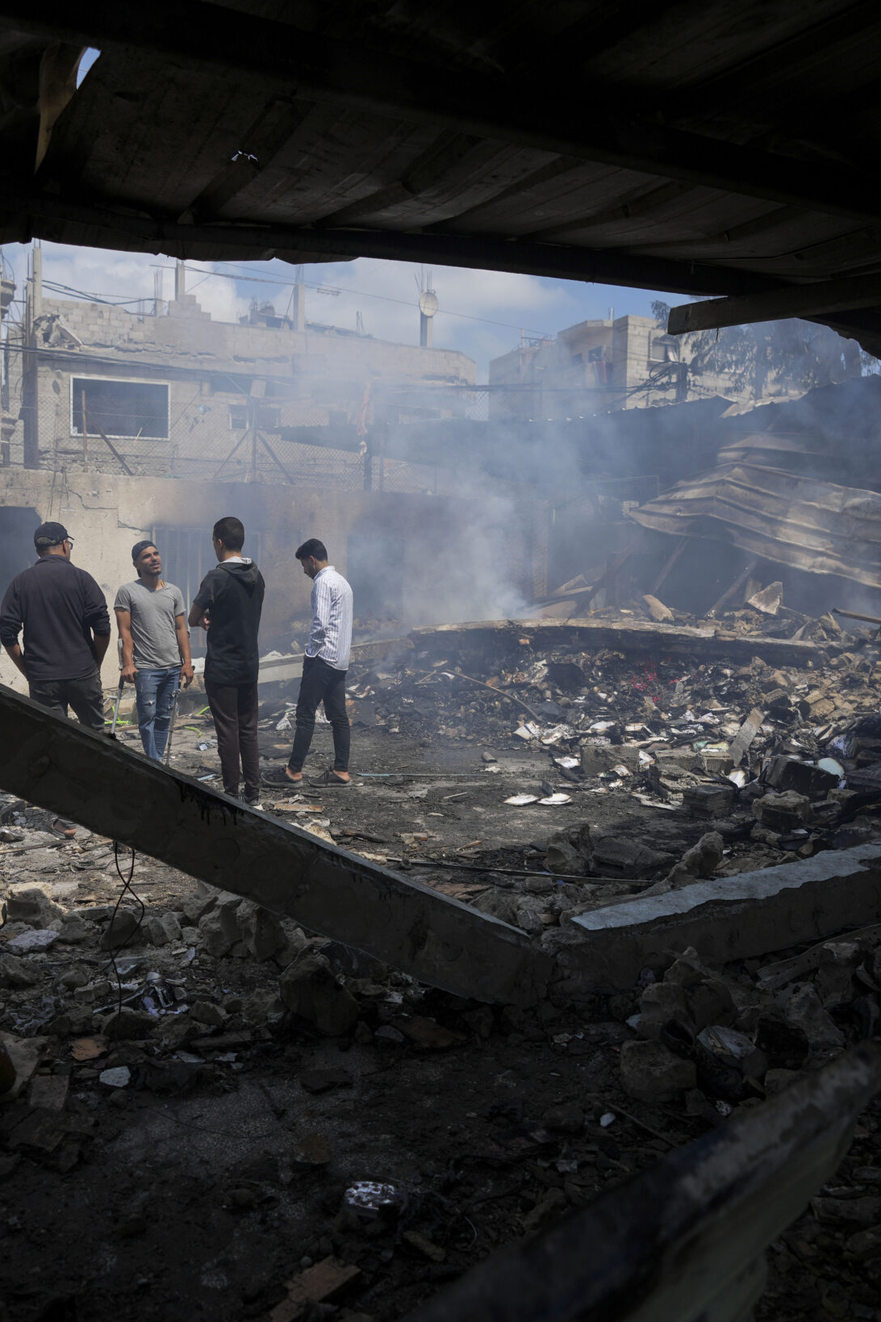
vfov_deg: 71.5
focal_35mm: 25
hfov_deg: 51.2
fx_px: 918
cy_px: 667
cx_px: 388
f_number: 2.8
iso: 160
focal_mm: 16
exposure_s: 1/3200
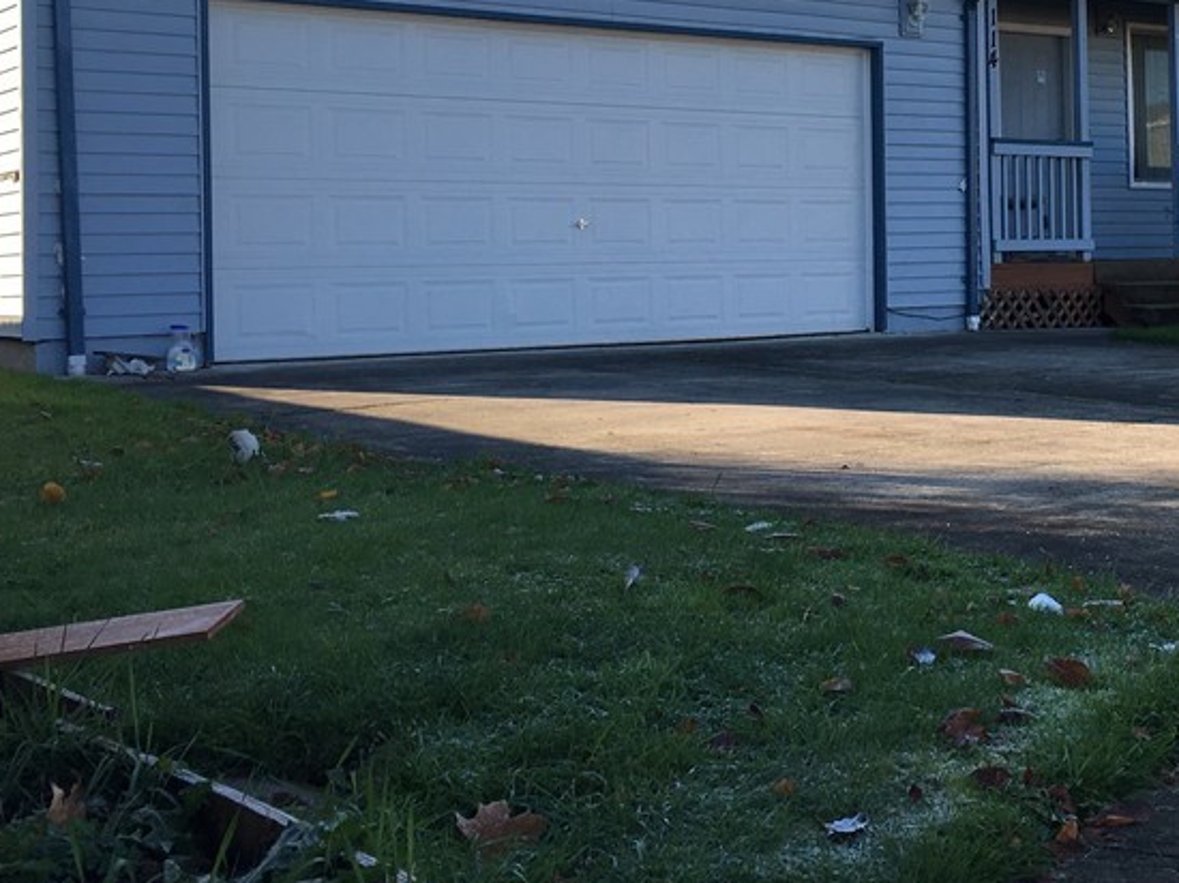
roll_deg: +0.7
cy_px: 264
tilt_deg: -0.2
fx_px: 1838
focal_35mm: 54
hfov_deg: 34.4
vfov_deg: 26.8
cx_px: 962
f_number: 2.2
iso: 25
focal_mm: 4.15
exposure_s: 1/582
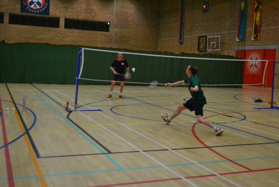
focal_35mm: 44
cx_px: 140
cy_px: 94
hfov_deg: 44.9
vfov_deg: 30.9
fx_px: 337
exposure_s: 1/250
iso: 3200
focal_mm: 29
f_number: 4.5
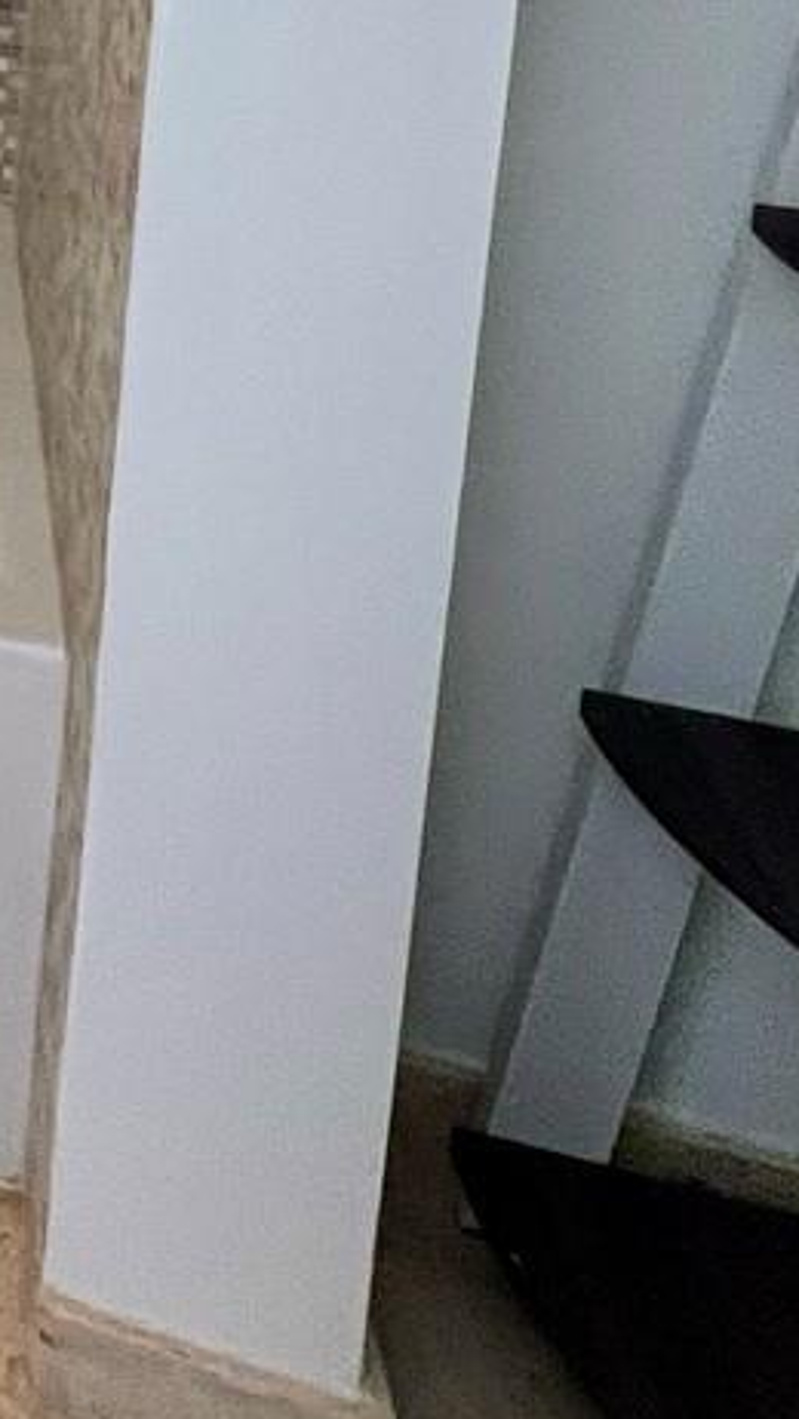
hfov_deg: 16.7
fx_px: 1845
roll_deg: -0.2
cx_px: -891
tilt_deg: -9.0
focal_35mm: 49
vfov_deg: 32.4
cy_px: -396
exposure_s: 1/60
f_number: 1.8
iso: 160
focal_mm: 1.57
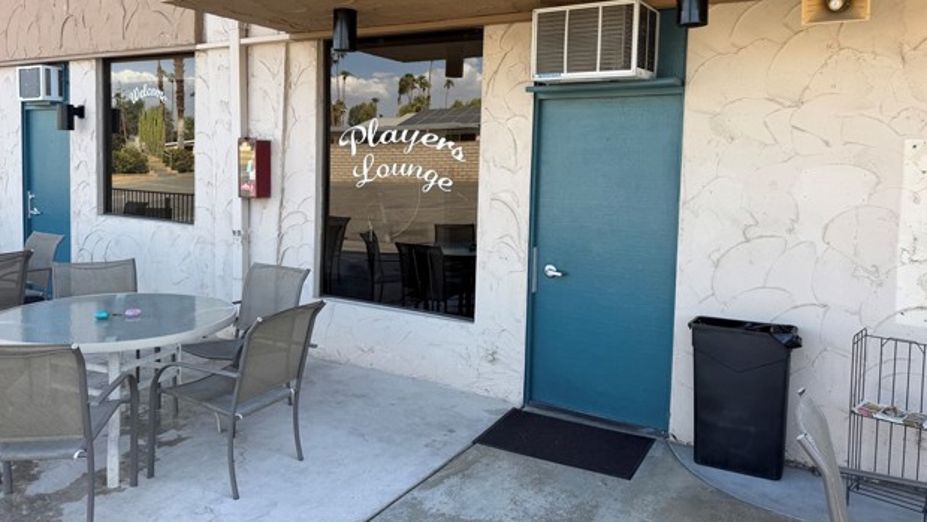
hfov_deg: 69.8
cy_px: 203
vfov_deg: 42.7
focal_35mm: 27
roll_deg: -1.4
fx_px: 664
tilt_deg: -2.6
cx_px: 469
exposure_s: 1/780
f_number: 1.78
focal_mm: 6.76
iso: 80
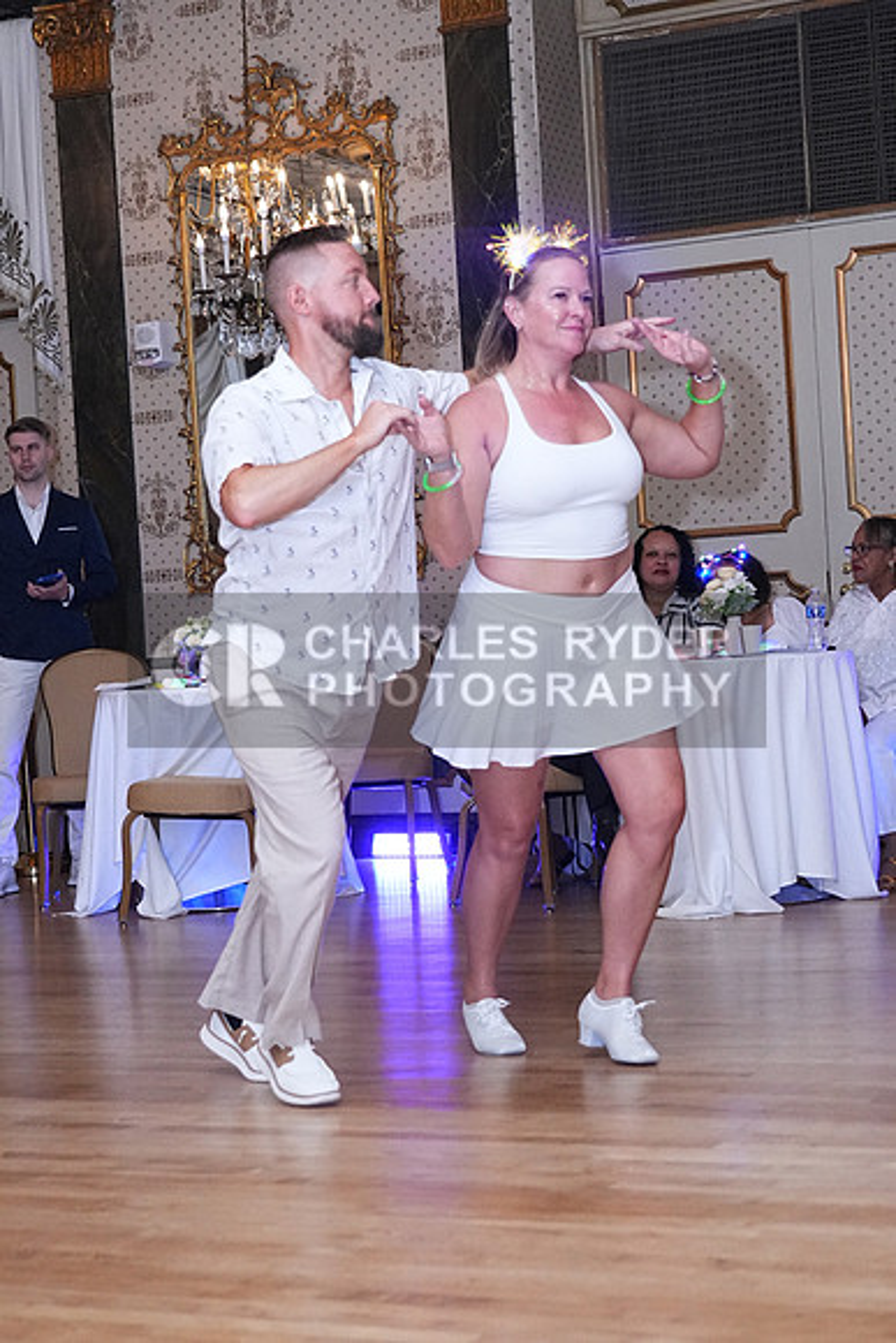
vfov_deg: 30.5
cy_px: 672
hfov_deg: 20.6
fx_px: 2462
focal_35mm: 66
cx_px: 448
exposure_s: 1/200
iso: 5000
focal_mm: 44
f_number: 4
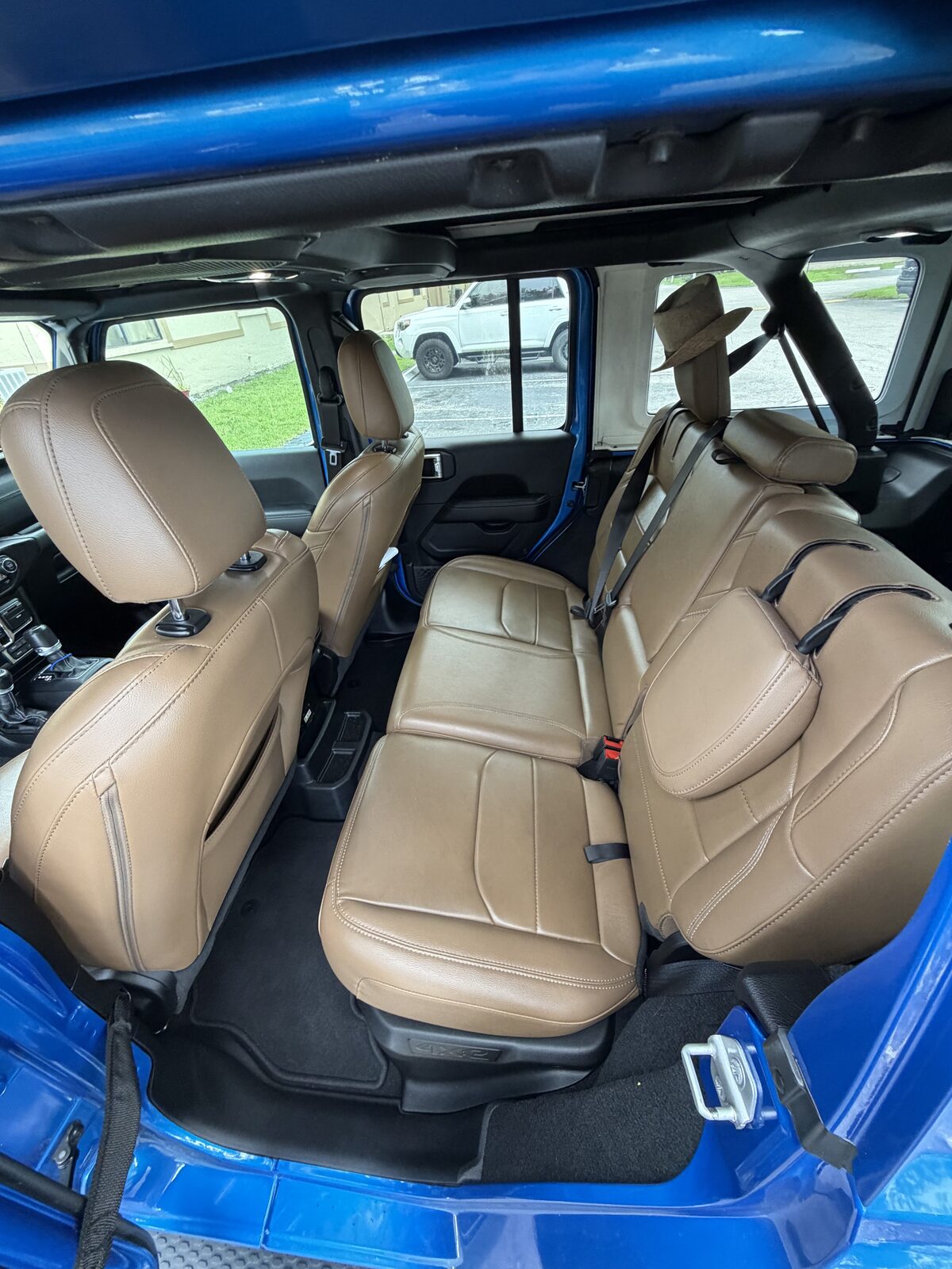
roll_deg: +7.2
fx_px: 513
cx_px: 476
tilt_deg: -34.7
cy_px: 634
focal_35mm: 14
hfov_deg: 85.7
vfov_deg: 102.1
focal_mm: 2.22
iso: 320
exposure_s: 1/88
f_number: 2.2
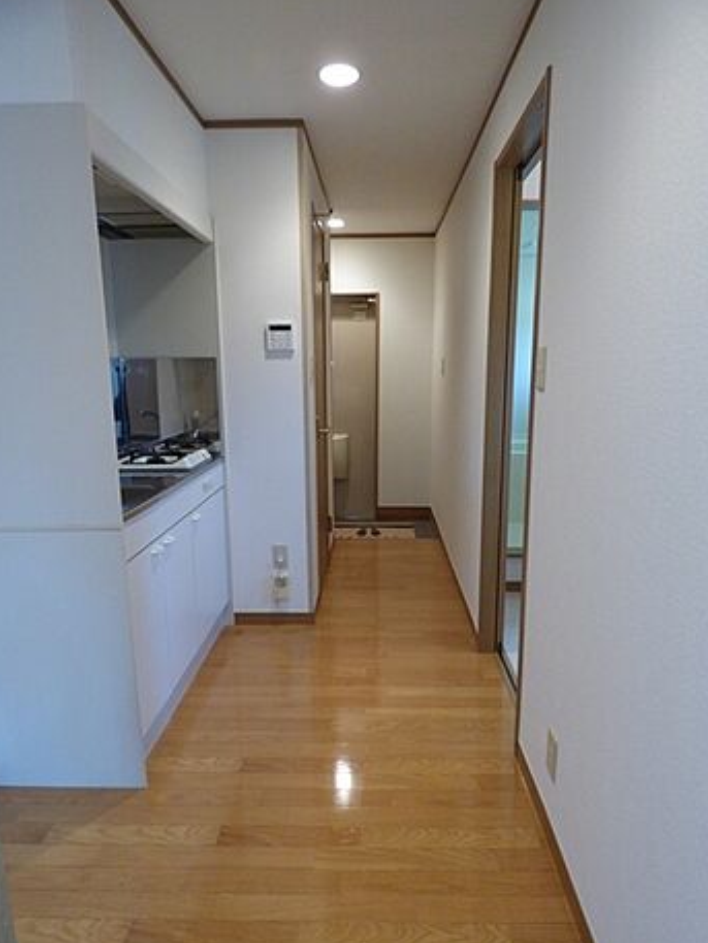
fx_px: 572
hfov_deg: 63.5
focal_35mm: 21
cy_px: 477
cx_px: 357
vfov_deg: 79.0
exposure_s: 1/50
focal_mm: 3.58
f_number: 2.8
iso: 400
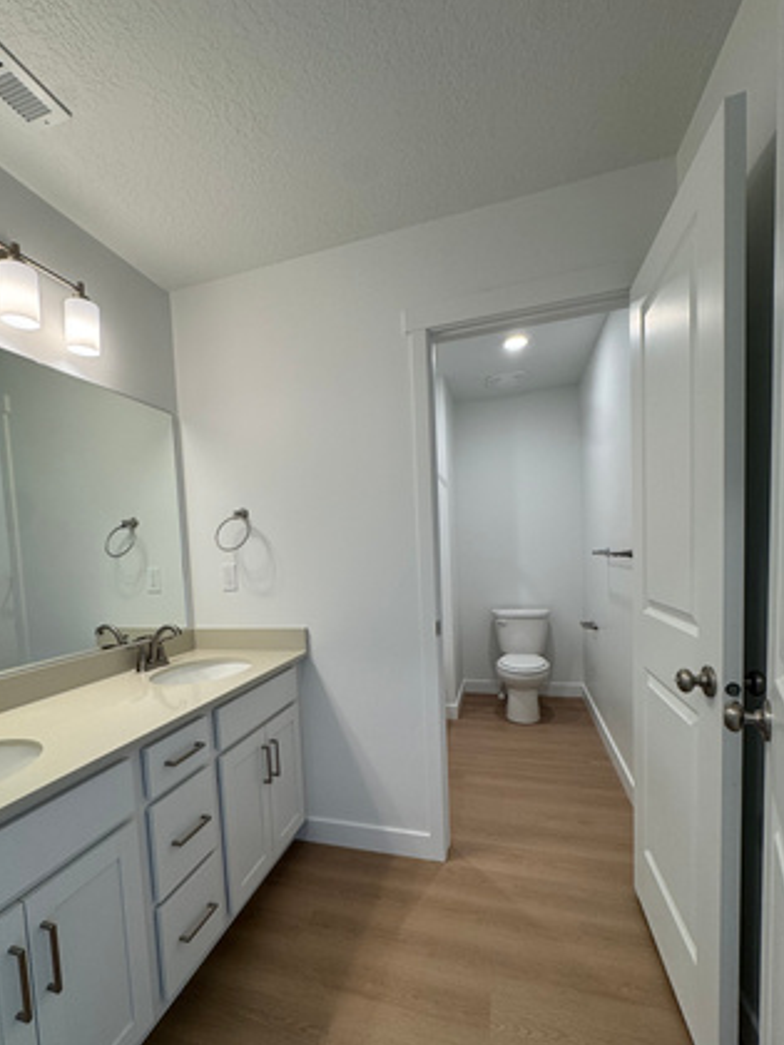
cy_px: 587
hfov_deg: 77.8
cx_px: 348
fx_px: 483
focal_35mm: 16
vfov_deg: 94.0
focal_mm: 2.22
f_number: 2.2
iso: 80
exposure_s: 1/120
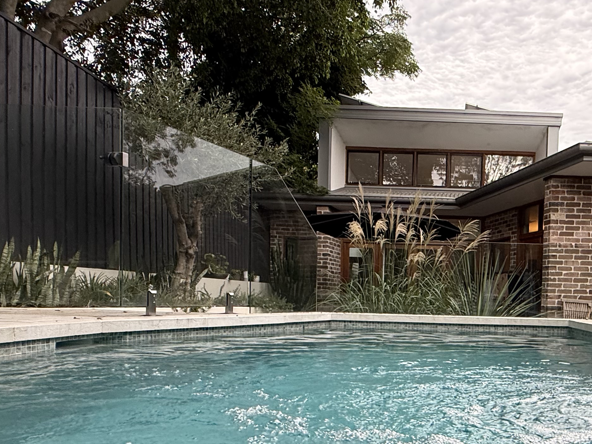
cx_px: 454
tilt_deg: -3.5
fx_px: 513
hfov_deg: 56.6
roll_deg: -1.4
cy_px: 318
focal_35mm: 30
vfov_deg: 45.6
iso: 125
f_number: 2.2
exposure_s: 1/99
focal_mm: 2.22
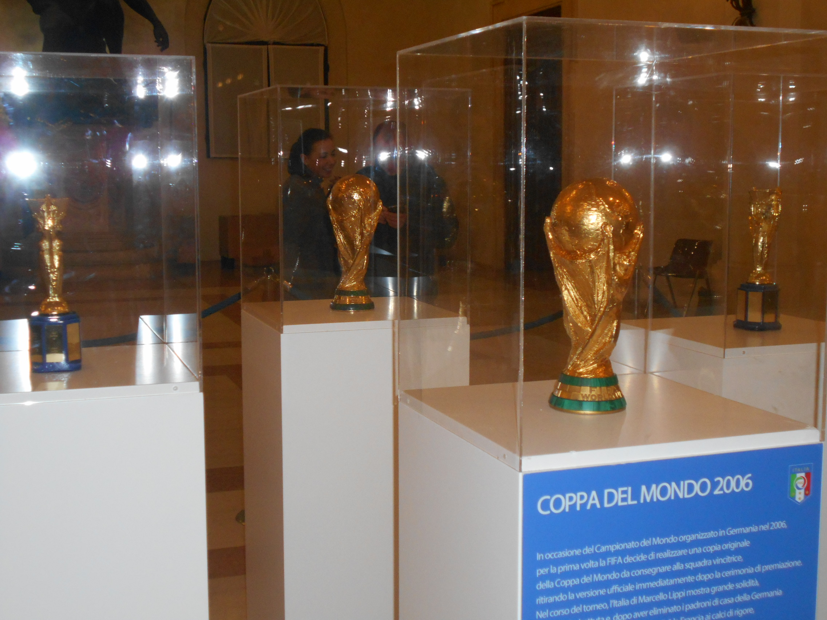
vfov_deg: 29.1
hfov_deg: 38.2
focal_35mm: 50
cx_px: 414
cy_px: 310
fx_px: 1195
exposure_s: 1/60
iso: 360
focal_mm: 8.8
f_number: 4.5
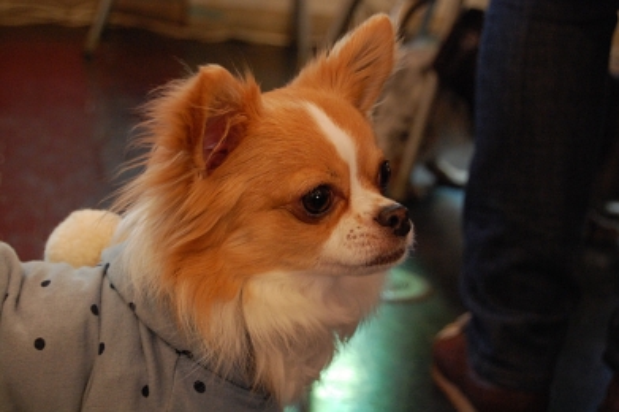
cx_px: 310
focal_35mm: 82
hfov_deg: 24.6
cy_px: 206
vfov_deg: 16.5
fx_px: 1417
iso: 1600
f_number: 5.6
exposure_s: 1/30
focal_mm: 55
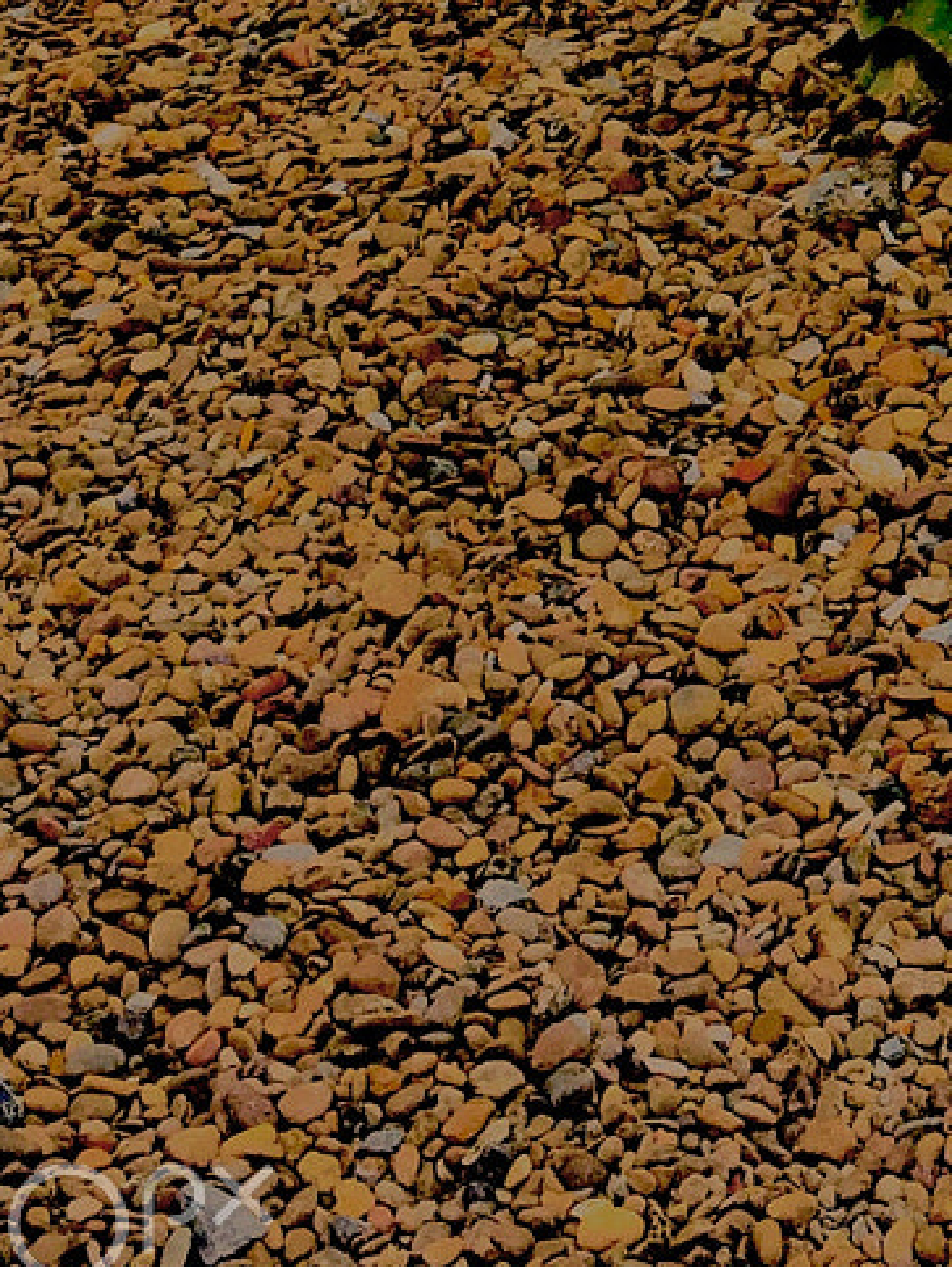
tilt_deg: -14.1
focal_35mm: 96
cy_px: -530
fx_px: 3516
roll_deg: +0.1
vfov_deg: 18.5
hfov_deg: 14.8
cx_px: 1196
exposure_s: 1/898
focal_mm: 4.15
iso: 32
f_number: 2.2
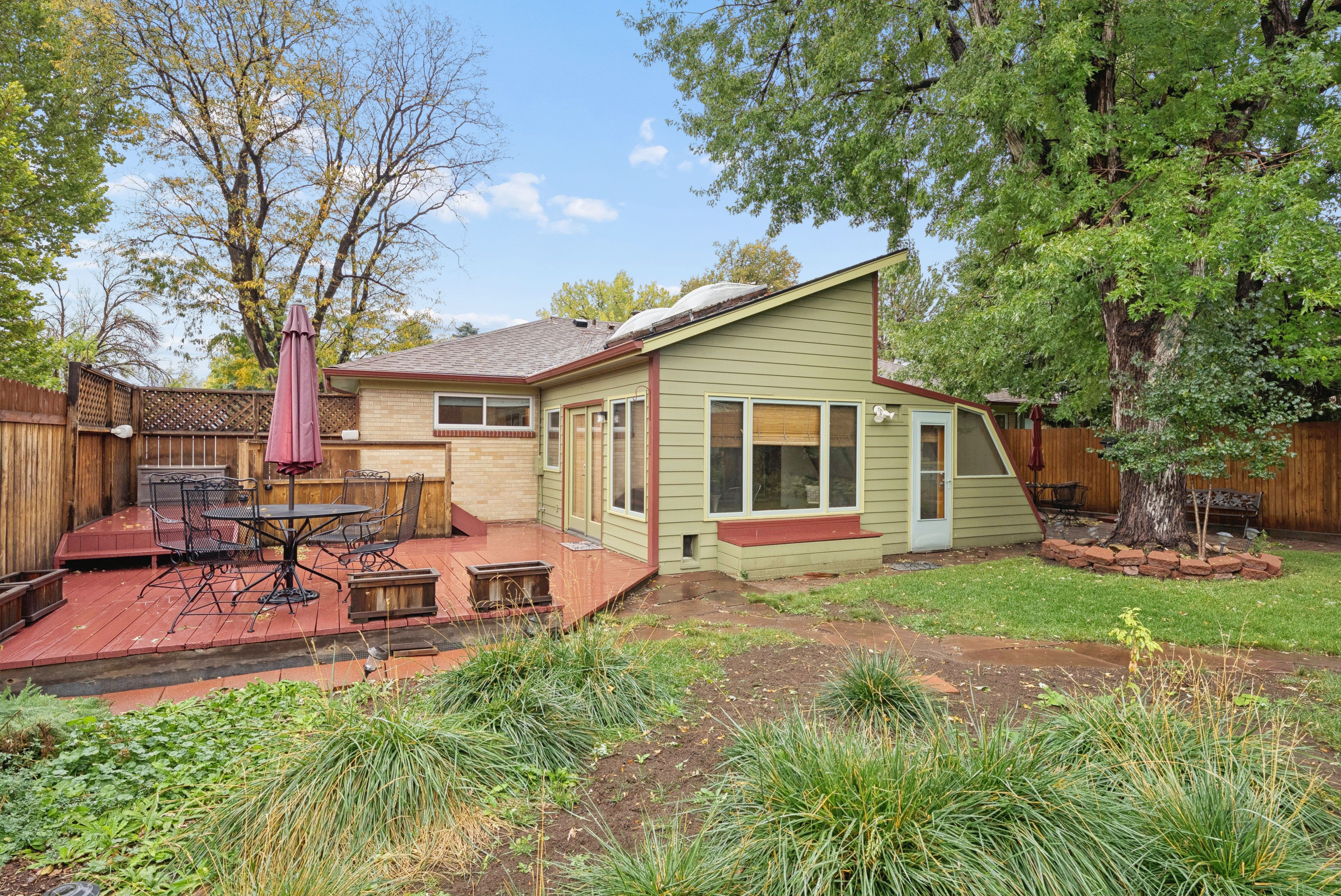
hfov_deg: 90.0
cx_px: 670
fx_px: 671
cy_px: 448
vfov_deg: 67.5
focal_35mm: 18
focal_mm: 18
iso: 400
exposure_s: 1/100
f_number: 8
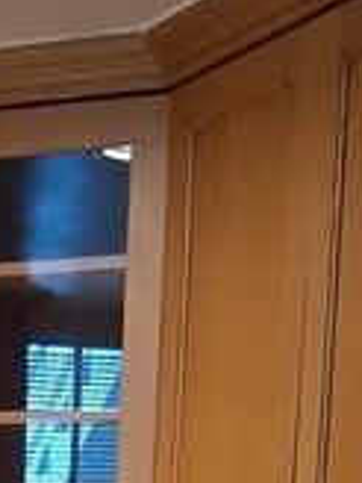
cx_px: -106
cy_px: 991
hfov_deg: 10.7
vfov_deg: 12.7
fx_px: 1882
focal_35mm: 135
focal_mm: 3.98
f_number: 1.8
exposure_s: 1/40
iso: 500
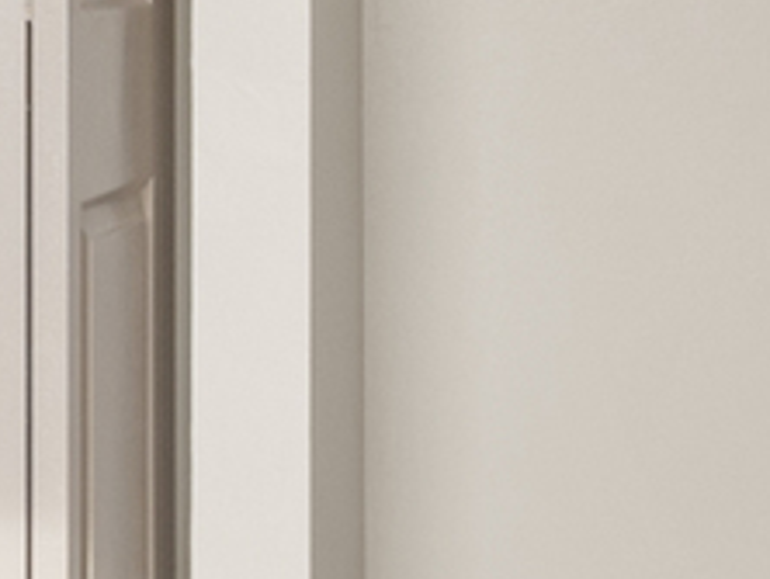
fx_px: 2338
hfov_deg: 17.1
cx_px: -343
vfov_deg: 13.8
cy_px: -90
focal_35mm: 105
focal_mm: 10
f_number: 7.1
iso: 320
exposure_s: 1/15
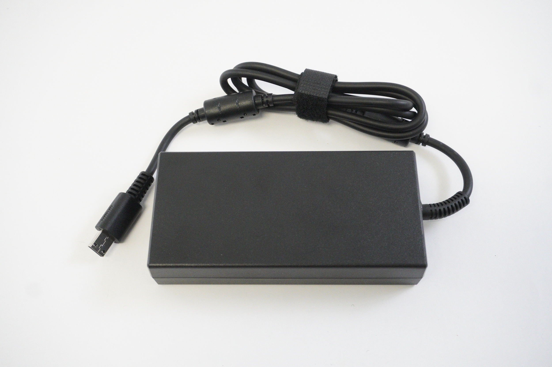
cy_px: 184
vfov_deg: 34.1
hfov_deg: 49.6
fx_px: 597
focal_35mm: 39
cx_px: 276
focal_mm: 26
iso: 5000
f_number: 5.6
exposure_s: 1/200
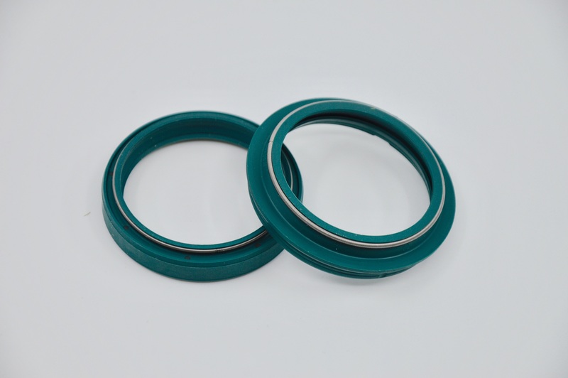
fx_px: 2483
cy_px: 189
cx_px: 284
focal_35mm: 158
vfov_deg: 8.7
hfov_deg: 13.1
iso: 100
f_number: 6.3
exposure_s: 1/160
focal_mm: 105
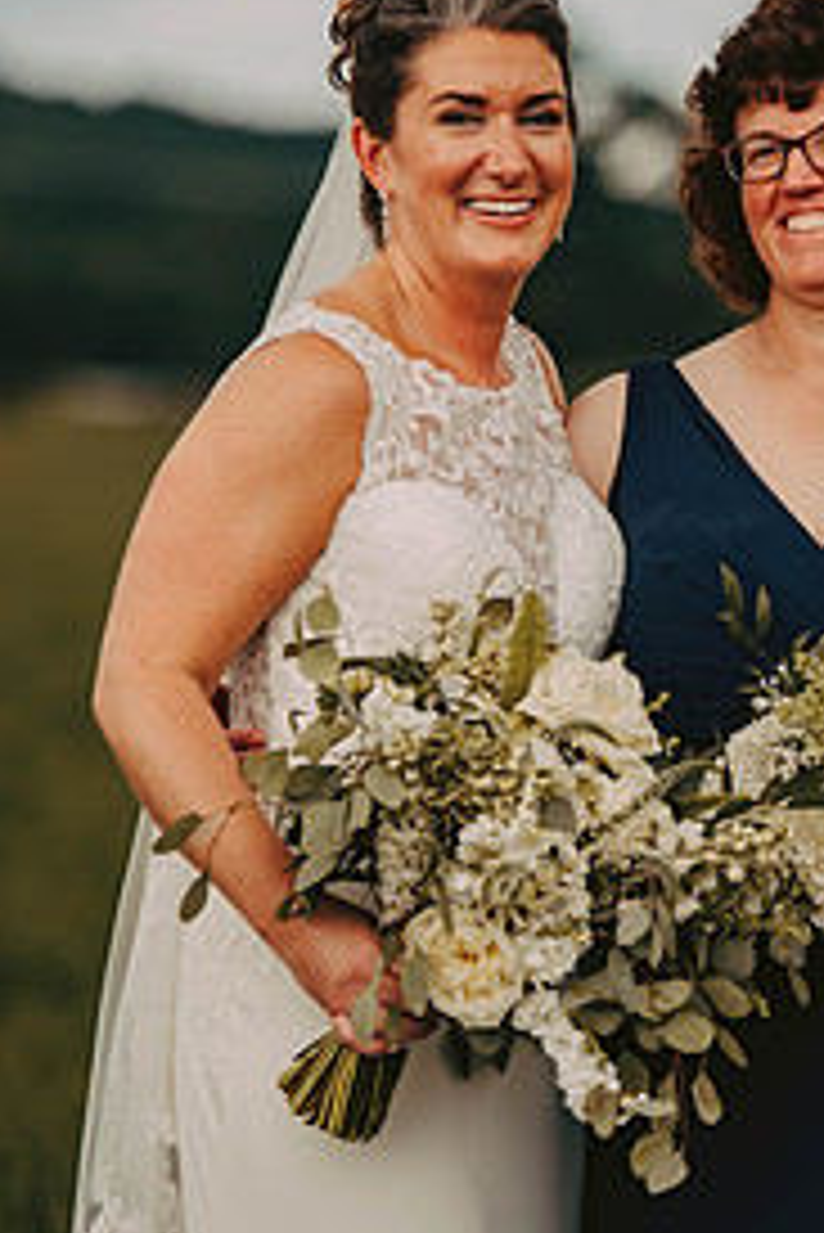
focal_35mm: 263
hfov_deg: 5.2
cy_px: 446
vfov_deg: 7.8
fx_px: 9018
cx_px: 563
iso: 200
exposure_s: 1/800
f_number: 2.8
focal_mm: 160
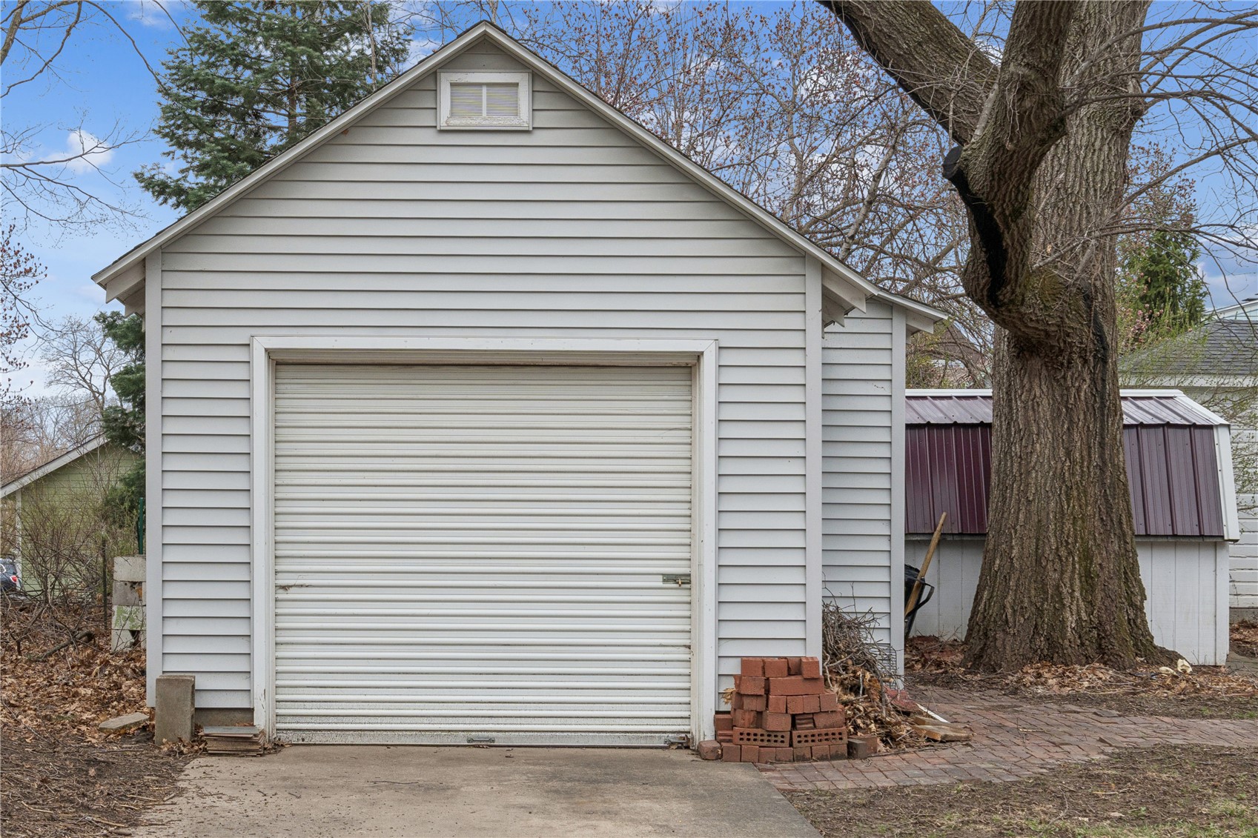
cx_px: 629
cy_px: 419
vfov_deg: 26.0
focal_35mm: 52
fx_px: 1817
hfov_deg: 38.2
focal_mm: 35
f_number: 9
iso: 400
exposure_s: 1/640
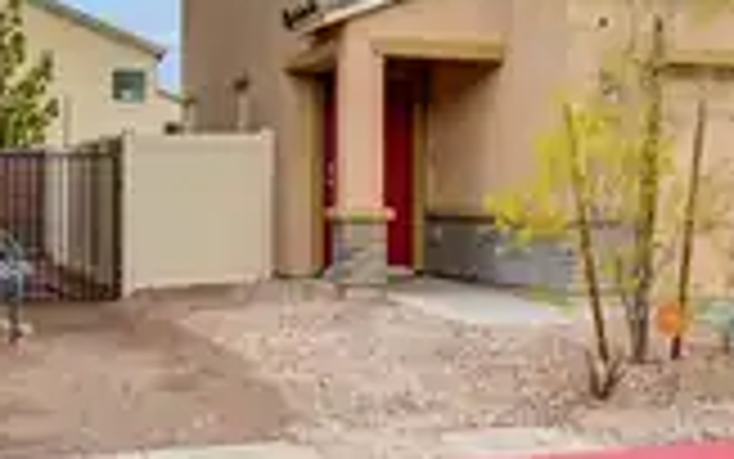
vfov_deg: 16.8
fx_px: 1501
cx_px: 748
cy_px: -54
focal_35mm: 75
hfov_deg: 26.0
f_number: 8
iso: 400
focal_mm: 30
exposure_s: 1/125
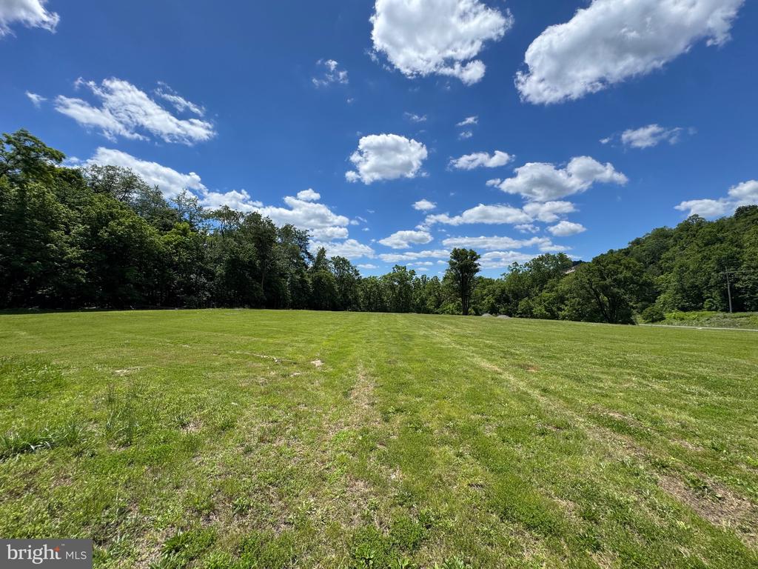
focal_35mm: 14
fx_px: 307
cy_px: 284
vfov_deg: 85.7
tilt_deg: +1.1
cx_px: 379
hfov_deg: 102.1
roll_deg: +0.0
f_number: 2.2
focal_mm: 2.22
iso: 50
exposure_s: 1/2674
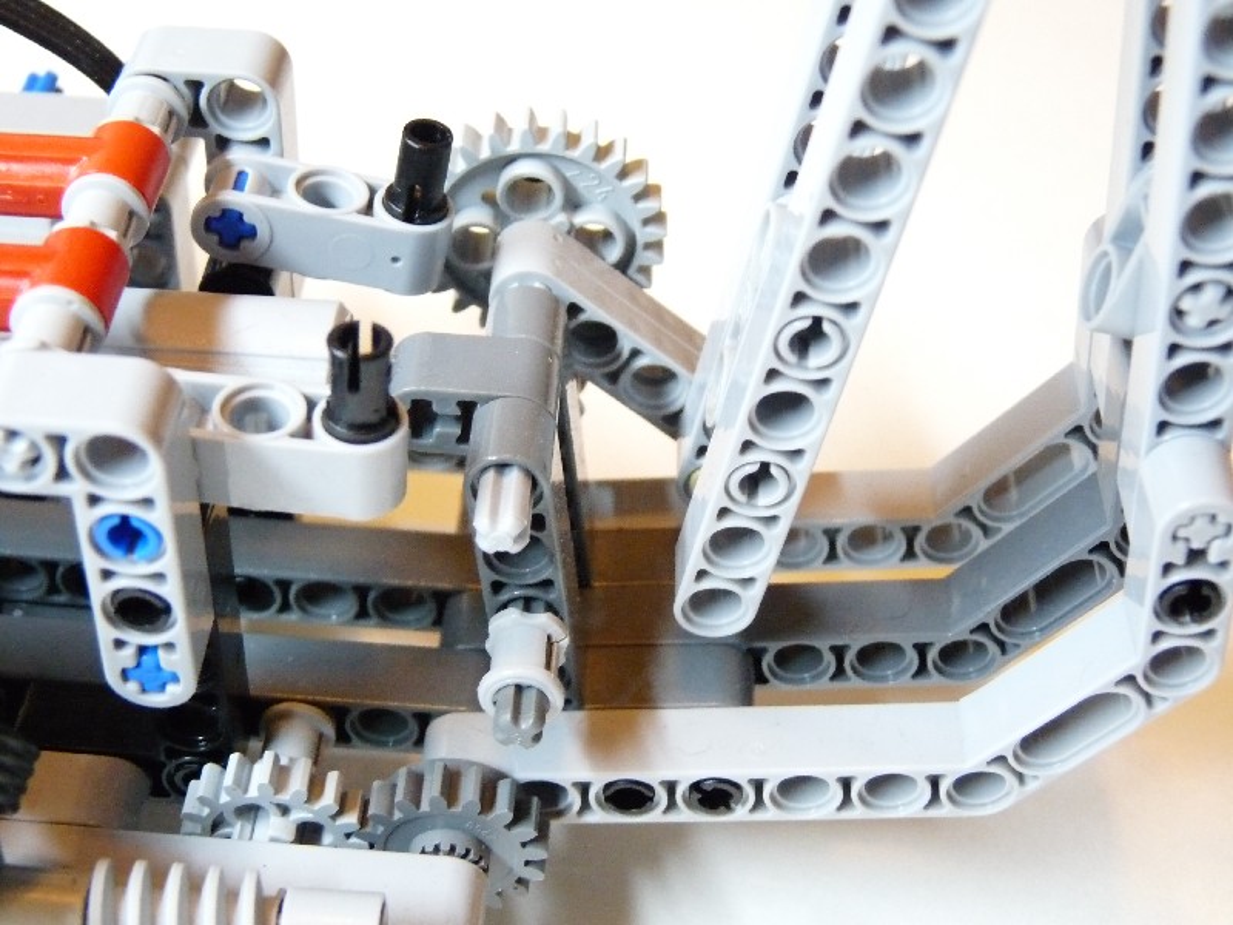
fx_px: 1852
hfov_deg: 36.8
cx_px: 616
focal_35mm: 52
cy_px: 462
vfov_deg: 28.0
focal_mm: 9.2
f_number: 3.2
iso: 800
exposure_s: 1/30
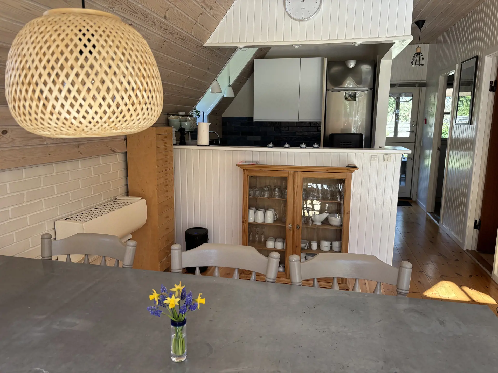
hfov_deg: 67.3
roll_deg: -0.6
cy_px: 186
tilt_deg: -10.5
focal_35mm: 26
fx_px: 374
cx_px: 249
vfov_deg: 53.1
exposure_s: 1/121
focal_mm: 5.96
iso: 50
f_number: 1.6
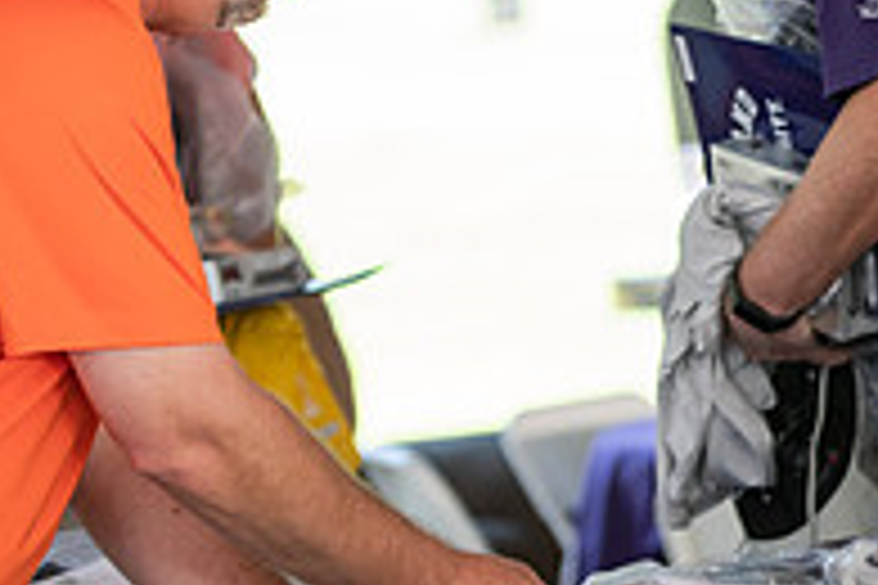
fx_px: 6682
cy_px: 88
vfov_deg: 5.0
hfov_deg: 7.5
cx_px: 1076
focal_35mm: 274
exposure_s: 1/250
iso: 320
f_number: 3.2
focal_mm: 92
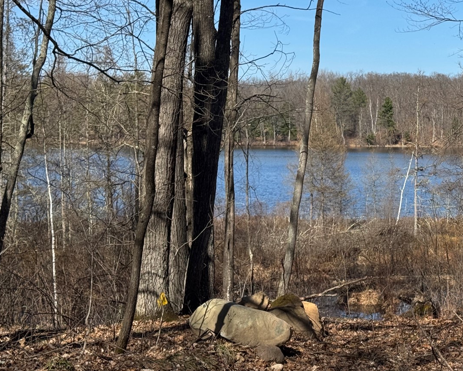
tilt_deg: -3.1
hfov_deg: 20.9
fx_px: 1220
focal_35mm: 89
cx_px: 436
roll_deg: -1.3
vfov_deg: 17.3
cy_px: 165
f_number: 1.78
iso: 64
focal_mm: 6.76
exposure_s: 1/4310
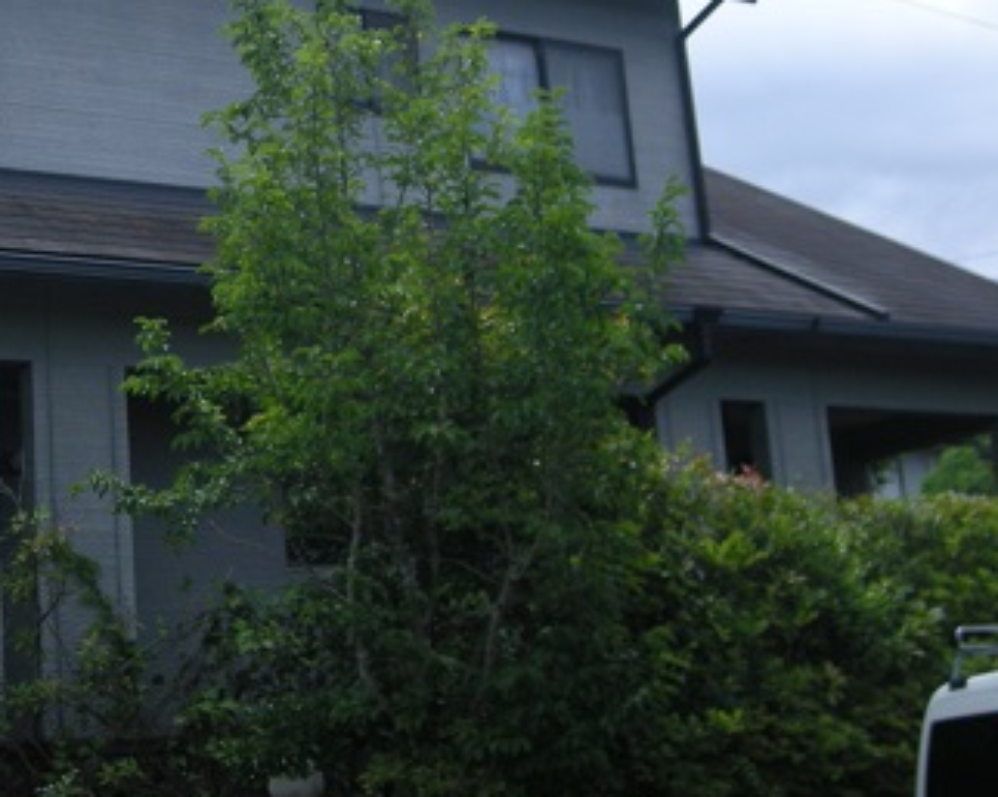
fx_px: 2007
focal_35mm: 68
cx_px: 136
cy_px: 236
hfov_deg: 27.1
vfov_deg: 22.3
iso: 50
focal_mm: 5.7
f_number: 5.7
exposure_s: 1/218
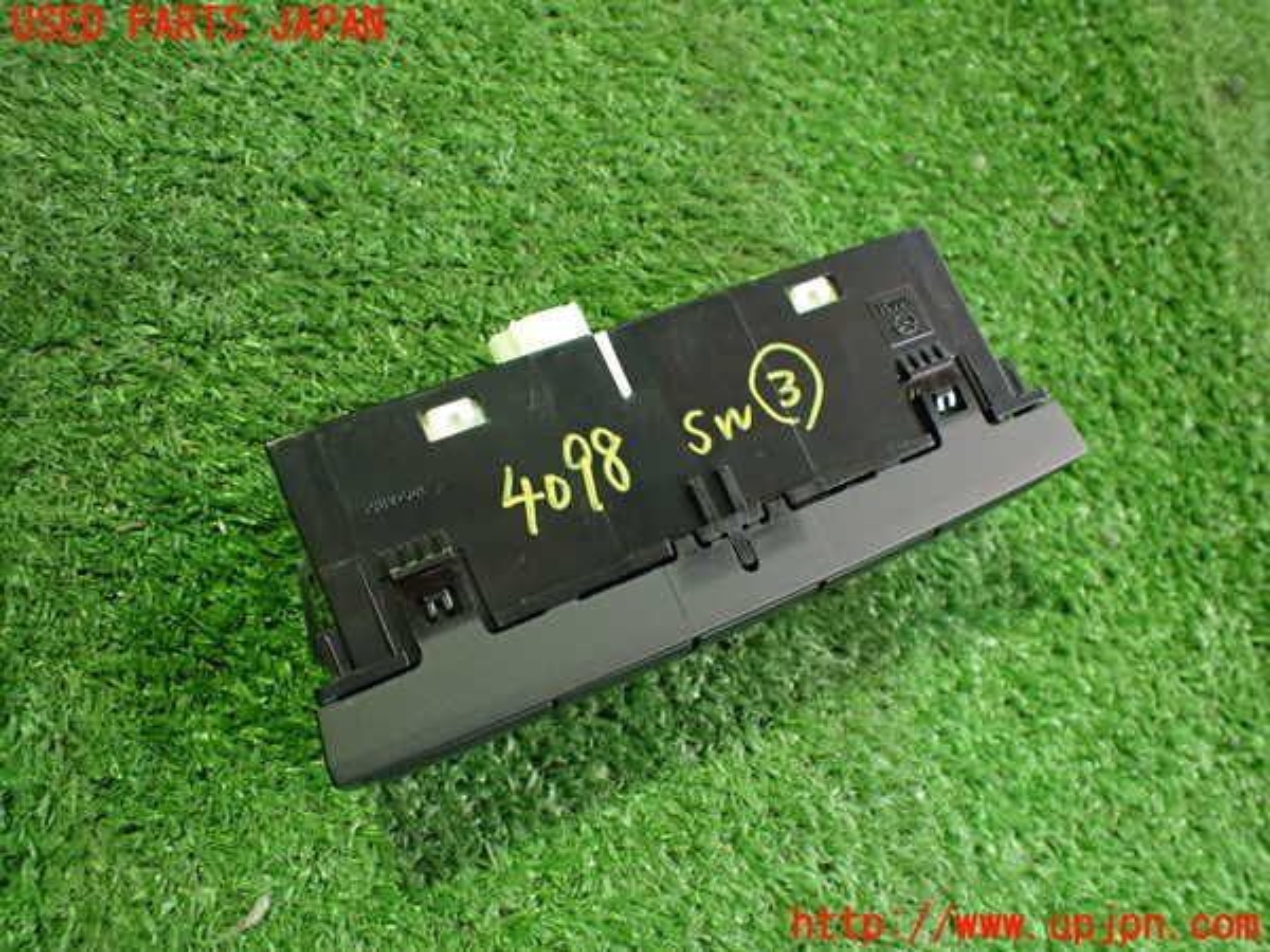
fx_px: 1101
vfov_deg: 46.8
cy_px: 476
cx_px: 635
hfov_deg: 60.0
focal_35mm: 30
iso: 800
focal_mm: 5.4
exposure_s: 1/40
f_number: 2.3
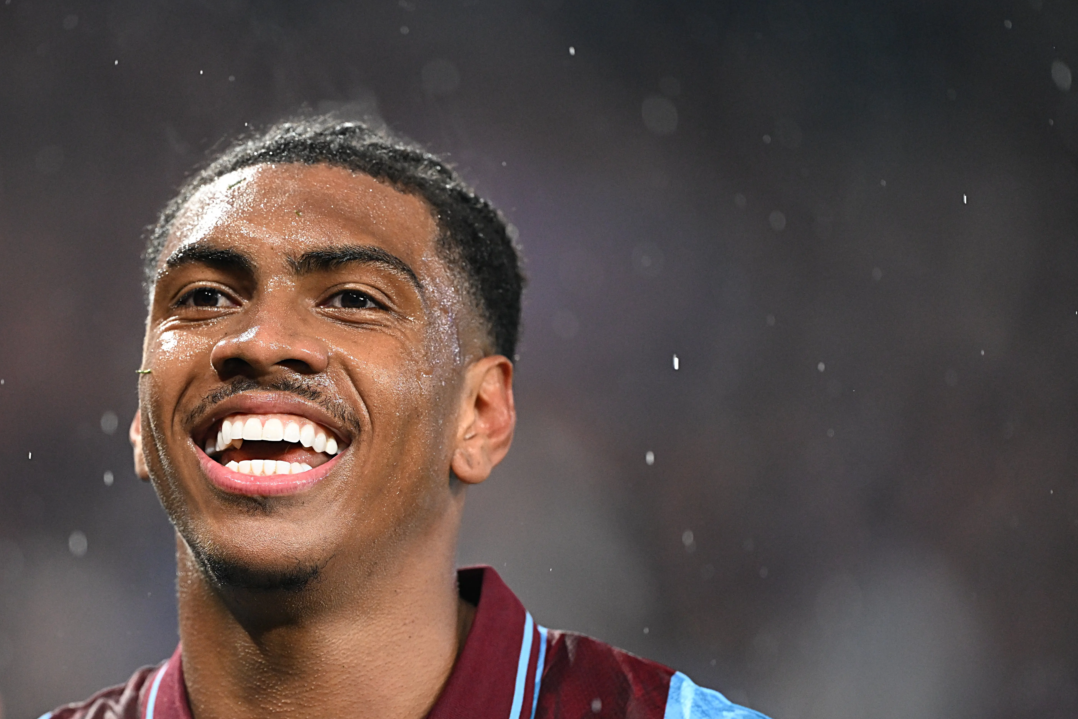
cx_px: 346
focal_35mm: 586
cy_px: 483
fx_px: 17547
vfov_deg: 2.3
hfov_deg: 3.5
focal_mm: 400
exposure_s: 1/1600
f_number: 2.8
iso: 2500
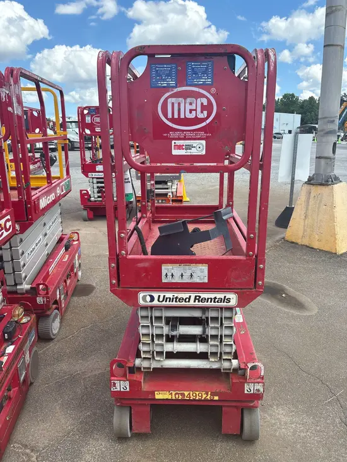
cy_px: 231
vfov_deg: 67.3
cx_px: 174
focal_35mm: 26
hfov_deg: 53.1
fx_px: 347
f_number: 1.6
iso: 64
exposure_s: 1/1751
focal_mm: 5.96
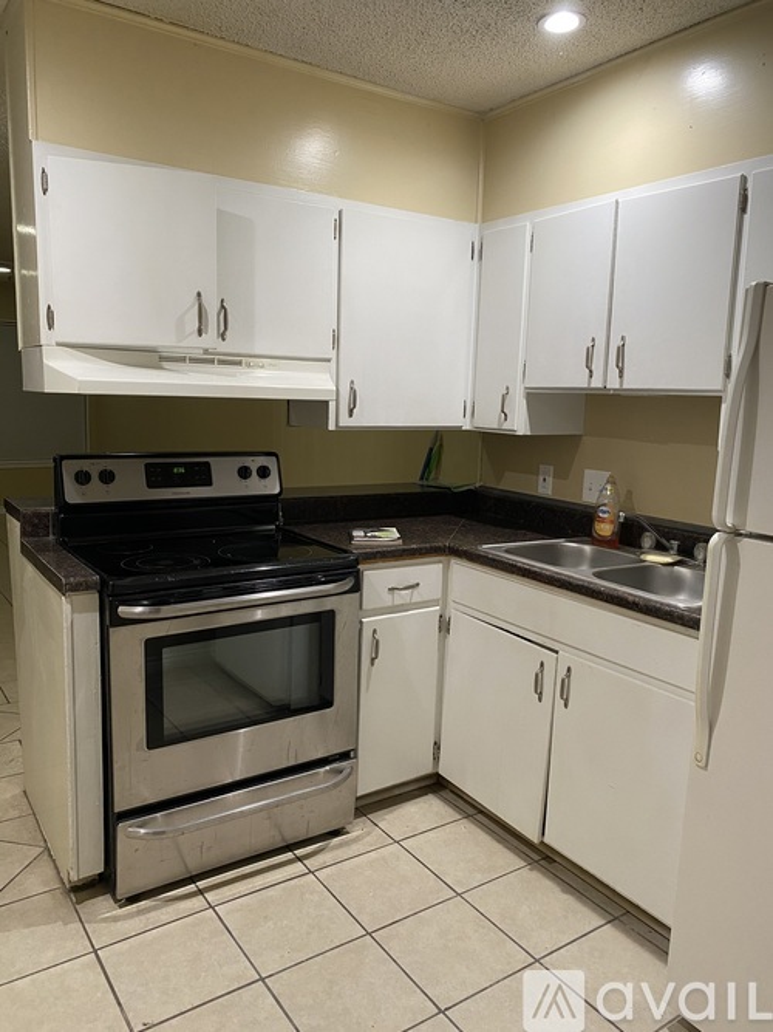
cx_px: 386
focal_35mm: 26
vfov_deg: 67.3
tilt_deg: -7.8
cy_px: 516
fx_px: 774
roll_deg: -1.2
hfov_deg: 53.0
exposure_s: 1/60
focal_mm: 4.25
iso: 160
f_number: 1.8
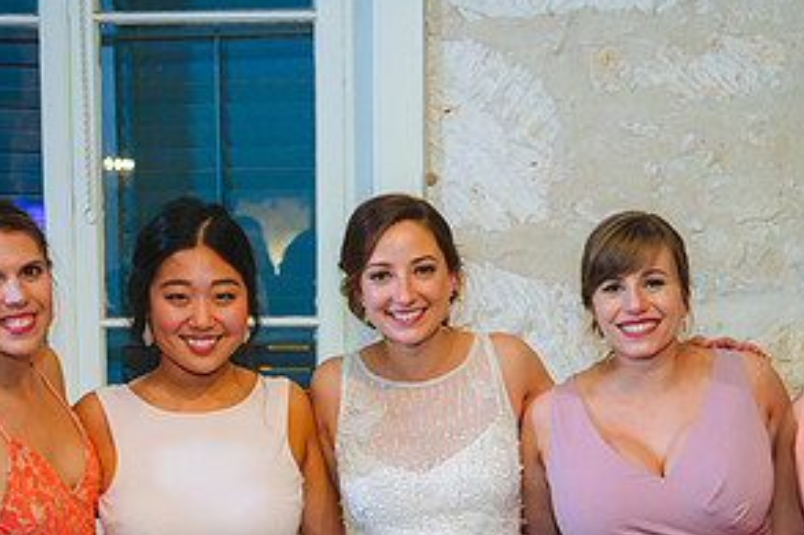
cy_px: 494
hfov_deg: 26.3
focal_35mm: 77
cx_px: 485
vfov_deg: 17.4
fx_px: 1719
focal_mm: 38
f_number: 2.8
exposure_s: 1/80
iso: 2000
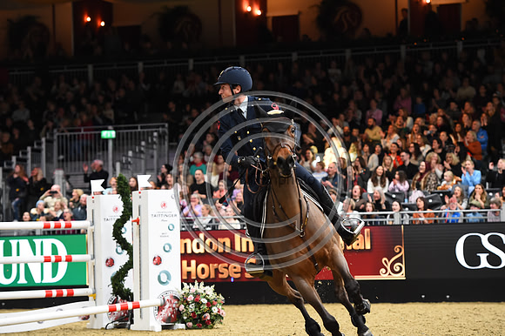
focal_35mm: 135
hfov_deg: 15.2
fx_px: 1893
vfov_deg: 10.1
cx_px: 252
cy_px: 168
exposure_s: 1/800
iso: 5000
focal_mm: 135
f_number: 4
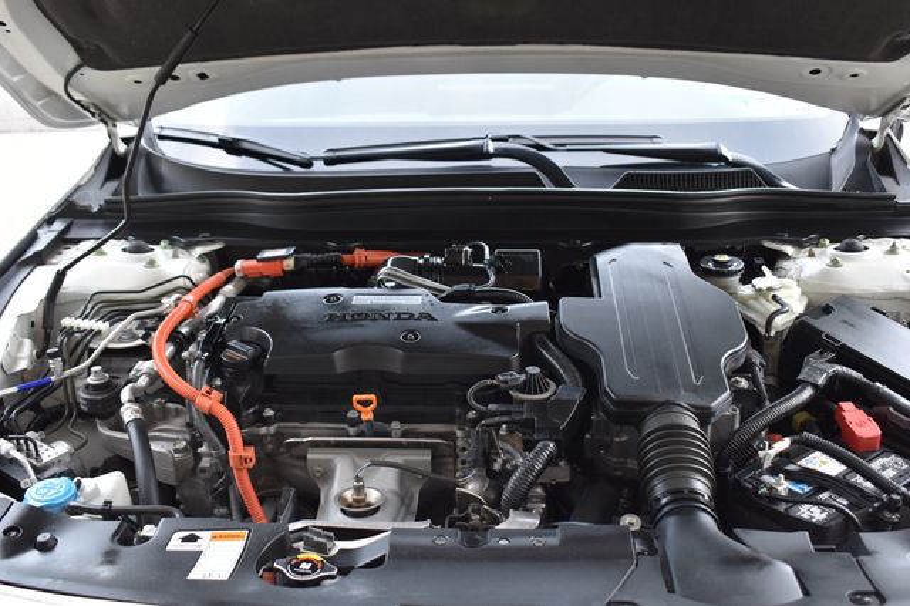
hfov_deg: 51.3
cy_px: 303
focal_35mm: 38
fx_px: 947
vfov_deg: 35.5
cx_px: 455
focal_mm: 25
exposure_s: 1/100
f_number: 5
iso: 400
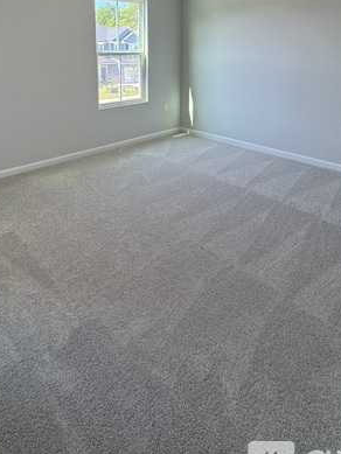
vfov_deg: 65.9
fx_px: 315
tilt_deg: -8.6
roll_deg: +0.5
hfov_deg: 56.6
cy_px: 99
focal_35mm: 24
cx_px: 145
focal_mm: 2.22
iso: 80
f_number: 2.2
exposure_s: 1/120
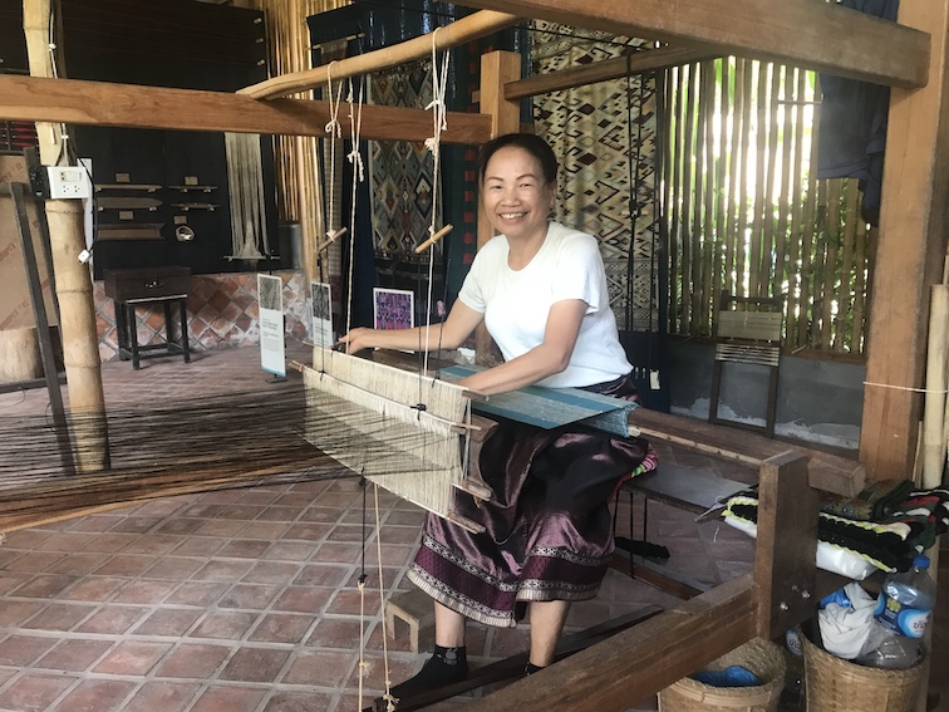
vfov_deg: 49.7
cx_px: 474
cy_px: 356
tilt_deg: -10.1
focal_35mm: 28
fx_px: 768
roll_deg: +0.8
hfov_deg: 63.4
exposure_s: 1/25
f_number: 1.8
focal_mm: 3.99
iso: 40
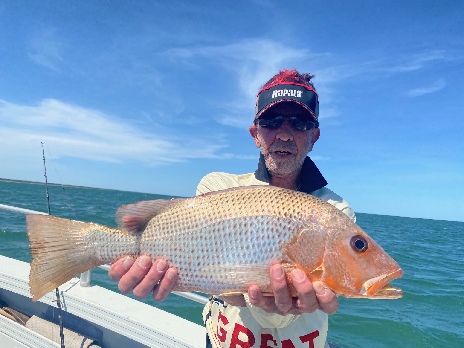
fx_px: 349
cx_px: 232
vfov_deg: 53.1
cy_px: 174
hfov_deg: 67.3
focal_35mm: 26
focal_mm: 4.25
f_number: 1.8
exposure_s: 1/4274
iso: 32
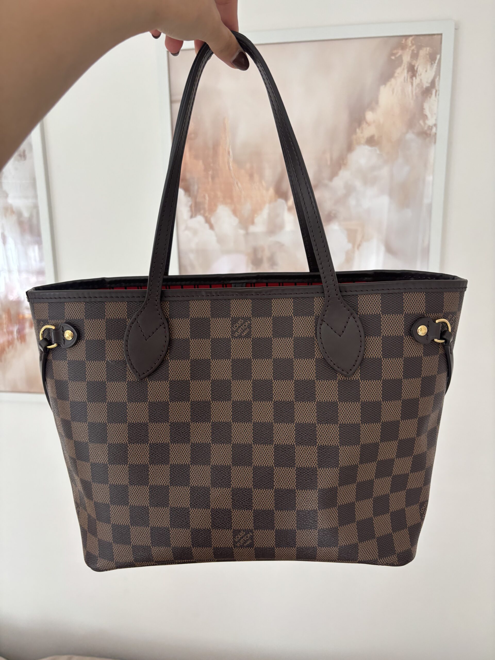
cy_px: 330
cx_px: 248
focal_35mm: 26
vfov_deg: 67.3
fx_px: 496
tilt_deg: -15.1
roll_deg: -0.4
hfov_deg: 53.1
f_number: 1.6
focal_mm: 5.96
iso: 125
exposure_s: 1/121
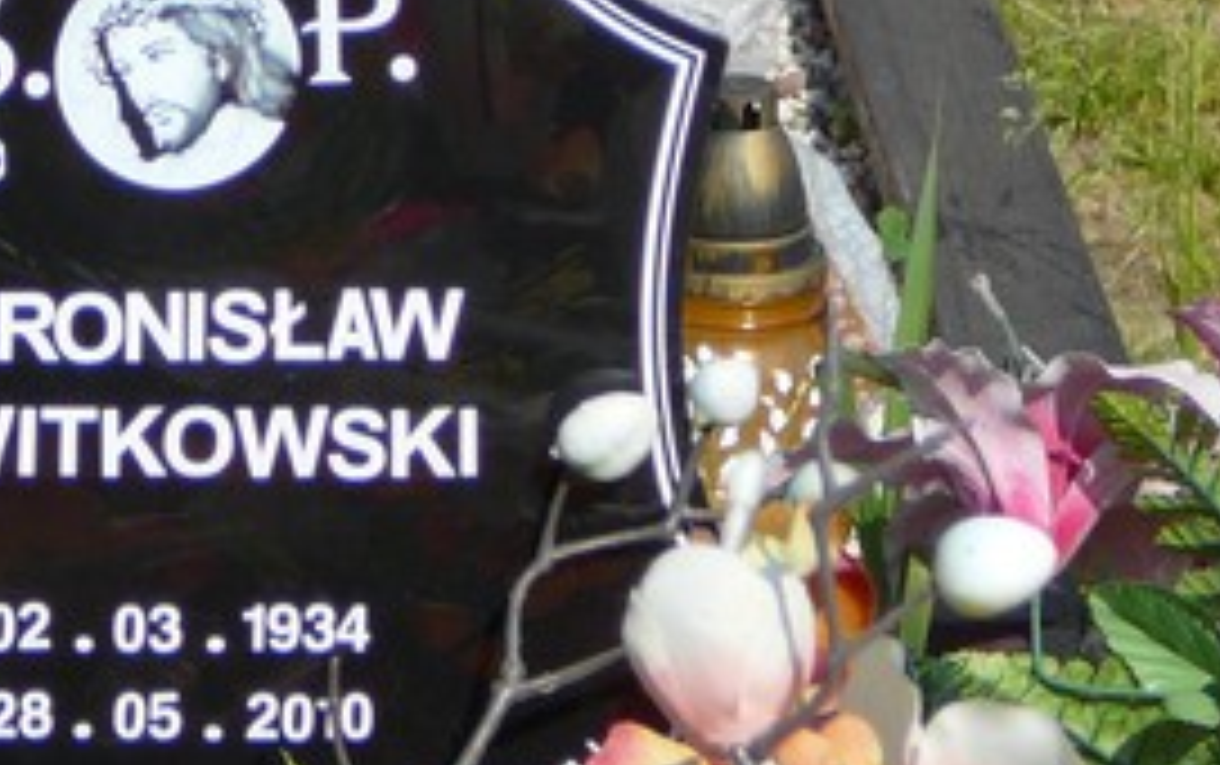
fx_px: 10651
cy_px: 171
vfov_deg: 4.1
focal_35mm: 320
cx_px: 45
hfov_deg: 6.5
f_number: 3.9
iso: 80
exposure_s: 1/800
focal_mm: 19
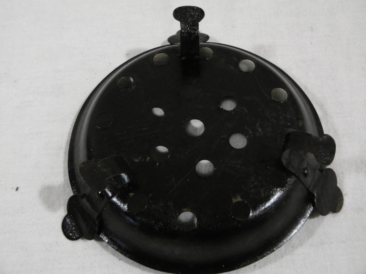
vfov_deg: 33.6
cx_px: 183
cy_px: 137
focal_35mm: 43
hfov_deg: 43.9
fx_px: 455
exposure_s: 1/25
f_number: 3.8
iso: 400
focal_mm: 7.7
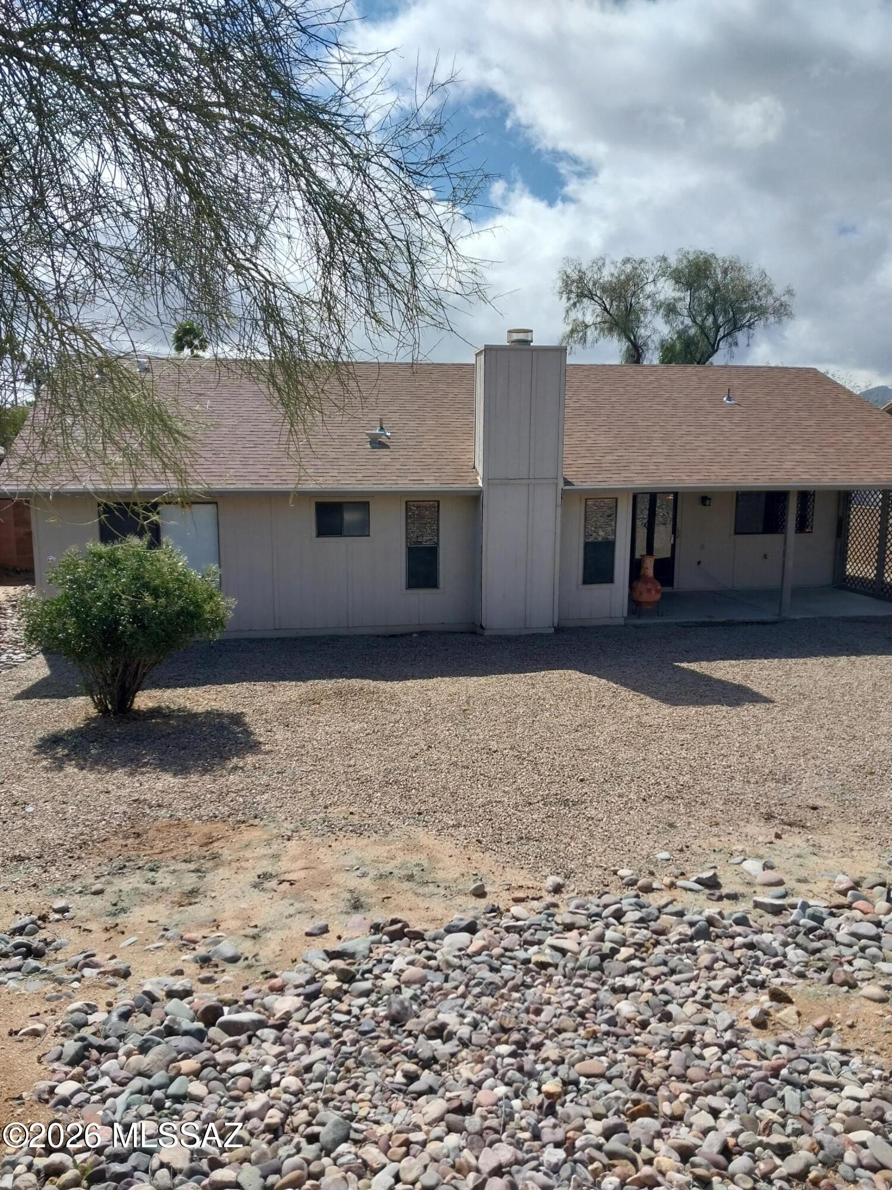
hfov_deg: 53.1
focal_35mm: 26
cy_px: 595
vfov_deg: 67.3
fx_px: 893
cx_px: 446
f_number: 1.8
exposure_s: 1/1260
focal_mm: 4
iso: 20
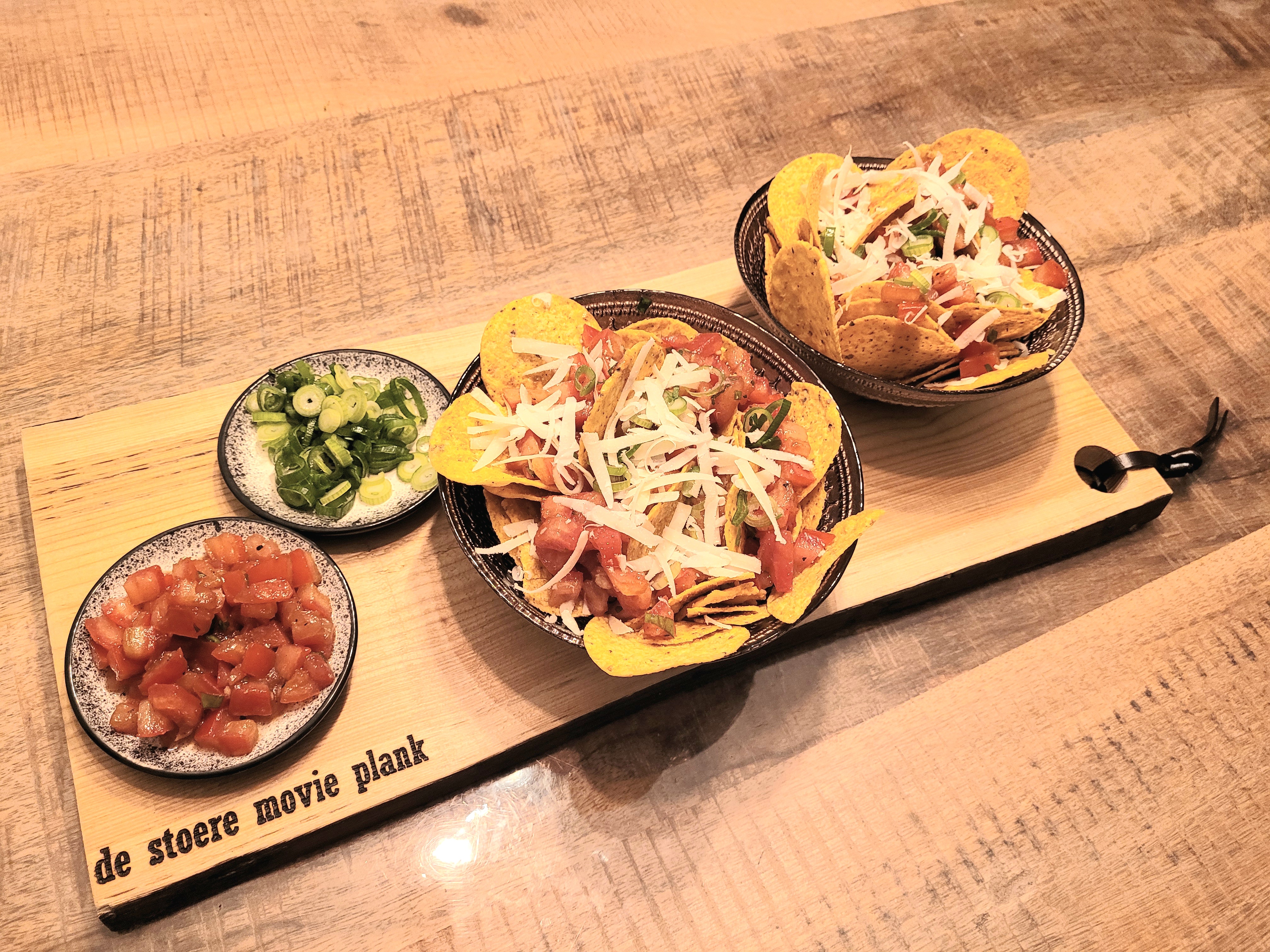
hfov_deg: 67.3
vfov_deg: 53.1
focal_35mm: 26
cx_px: 635
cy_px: 476
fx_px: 954
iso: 320
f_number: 1.8
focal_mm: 5.4
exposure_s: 1/50
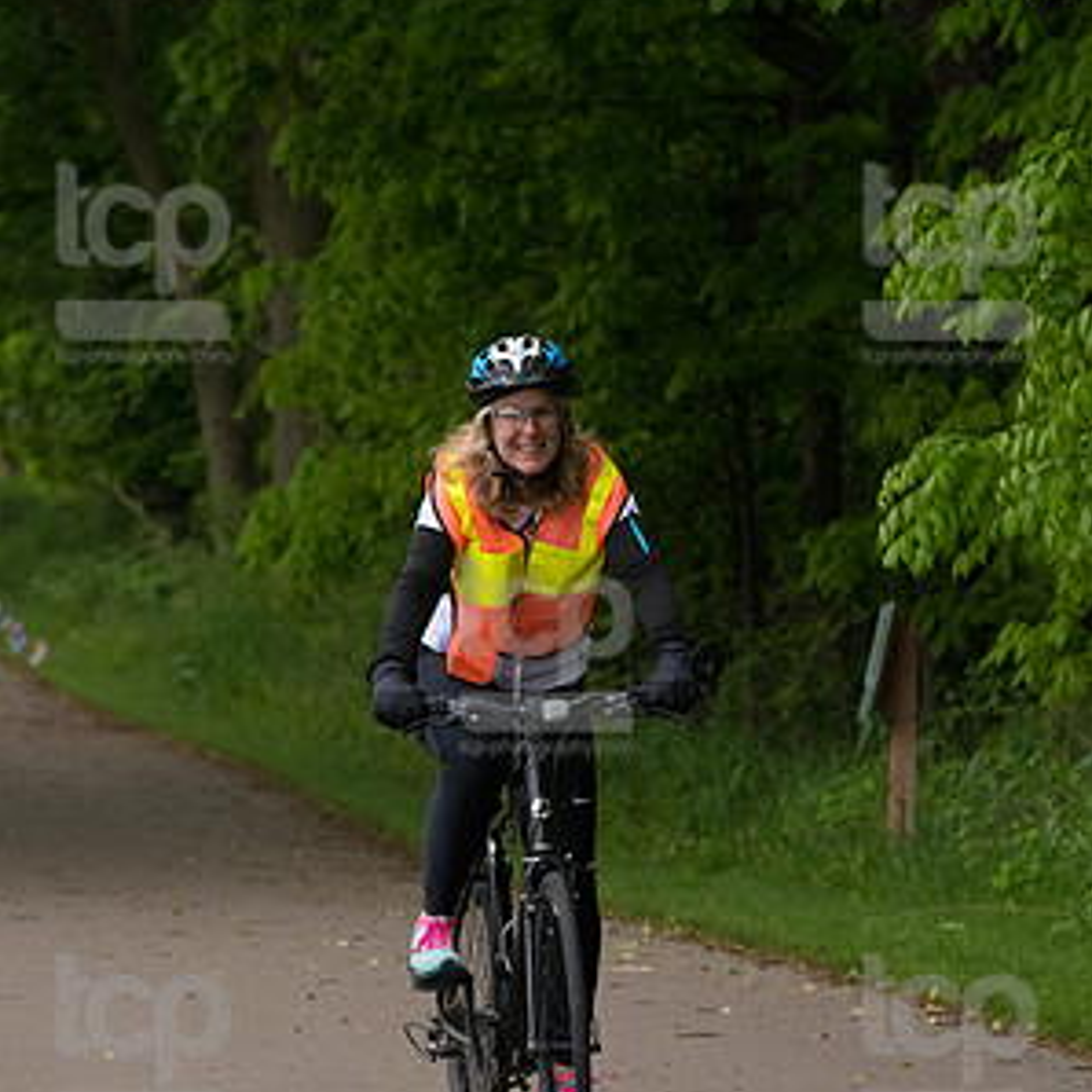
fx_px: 9172
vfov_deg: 6.8
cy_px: 656
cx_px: 546
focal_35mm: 257
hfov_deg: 6.8
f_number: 7.1
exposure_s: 1/1600
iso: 4000
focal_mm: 200
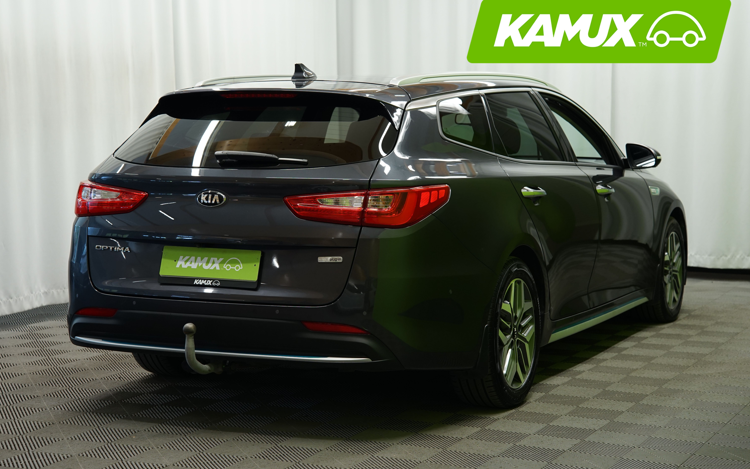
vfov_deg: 18.9
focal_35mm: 69
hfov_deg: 29.8
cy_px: 226
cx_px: 372
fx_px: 1410
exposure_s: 1/20
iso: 500
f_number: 5.6
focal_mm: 67
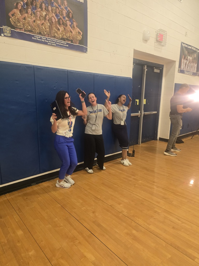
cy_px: 133
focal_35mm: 23
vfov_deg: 73.9
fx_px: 176
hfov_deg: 58.9
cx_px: 100
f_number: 1.7
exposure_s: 1/120
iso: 400
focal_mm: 6.3
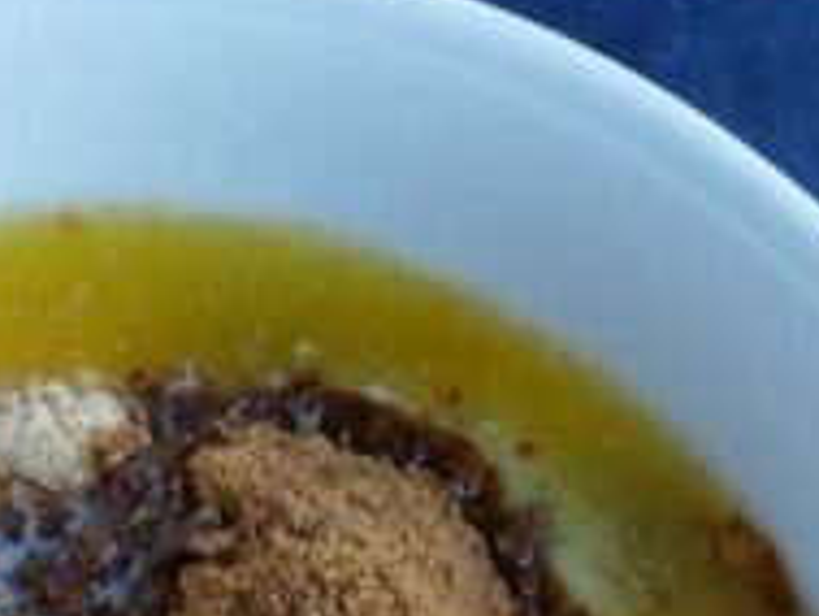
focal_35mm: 115
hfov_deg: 17.0
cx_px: 152
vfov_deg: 12.1
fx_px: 2723
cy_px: 1011
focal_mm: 17
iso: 500
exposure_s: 1/60
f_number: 5
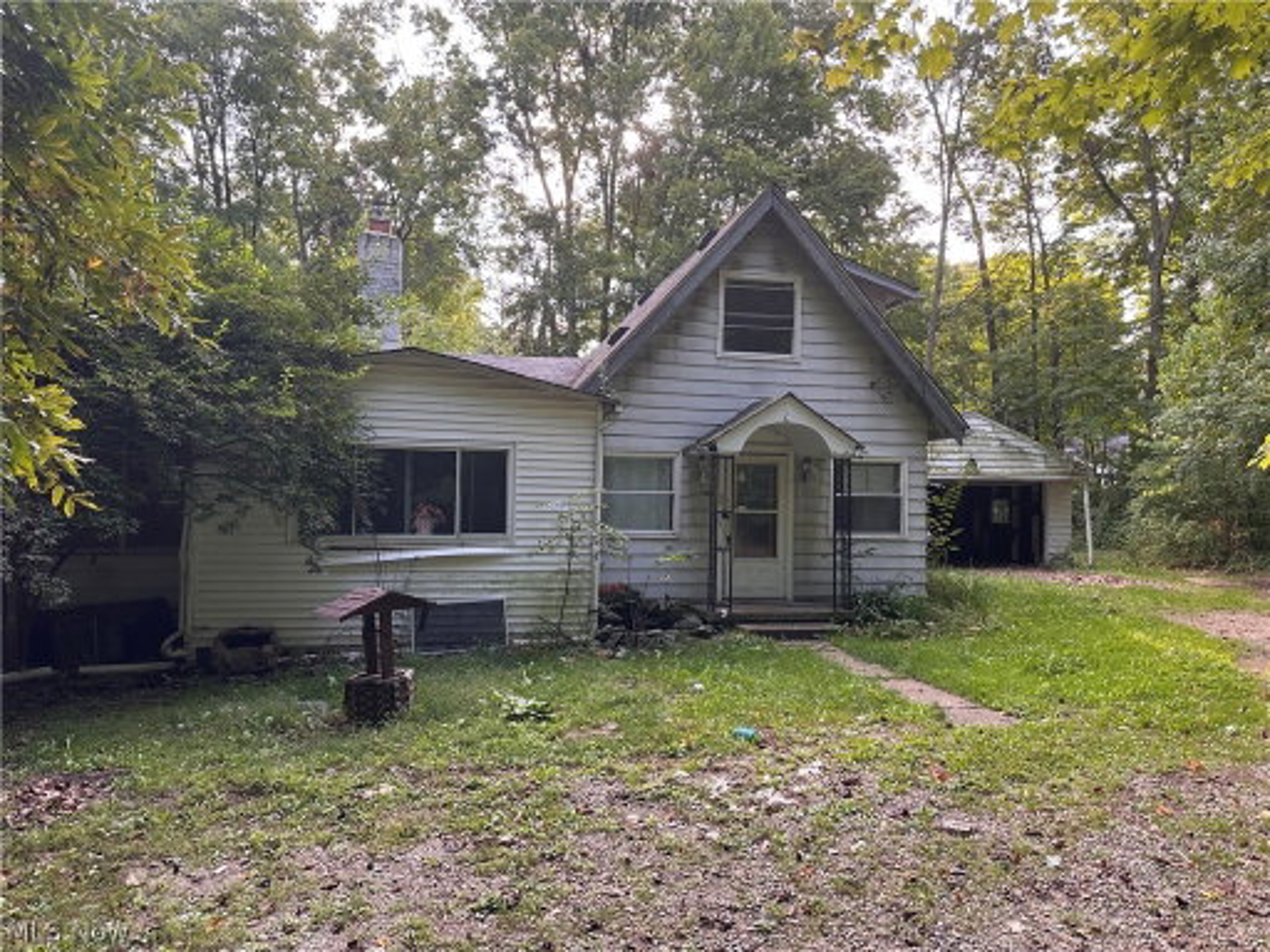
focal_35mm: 24
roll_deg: -1.5
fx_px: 881
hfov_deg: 71.6
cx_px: 635
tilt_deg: +1.0
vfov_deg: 56.8
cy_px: 476
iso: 80
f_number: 1.78
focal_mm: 6.86
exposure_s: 1/166
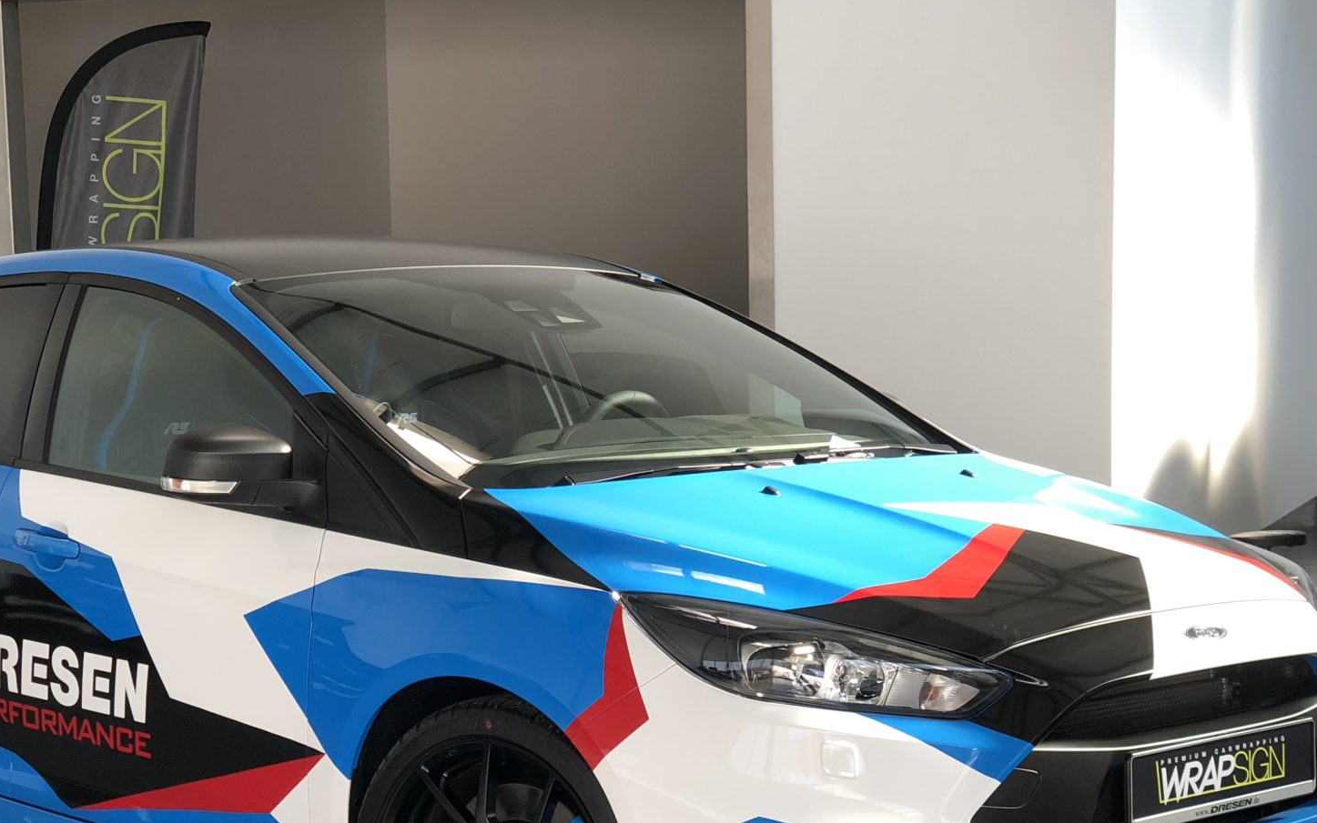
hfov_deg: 26.4
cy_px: 631
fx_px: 2800
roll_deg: +1.5
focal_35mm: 78
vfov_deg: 16.6
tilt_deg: -5.0
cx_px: 562
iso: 16
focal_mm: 6
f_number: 2.4
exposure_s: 1/60
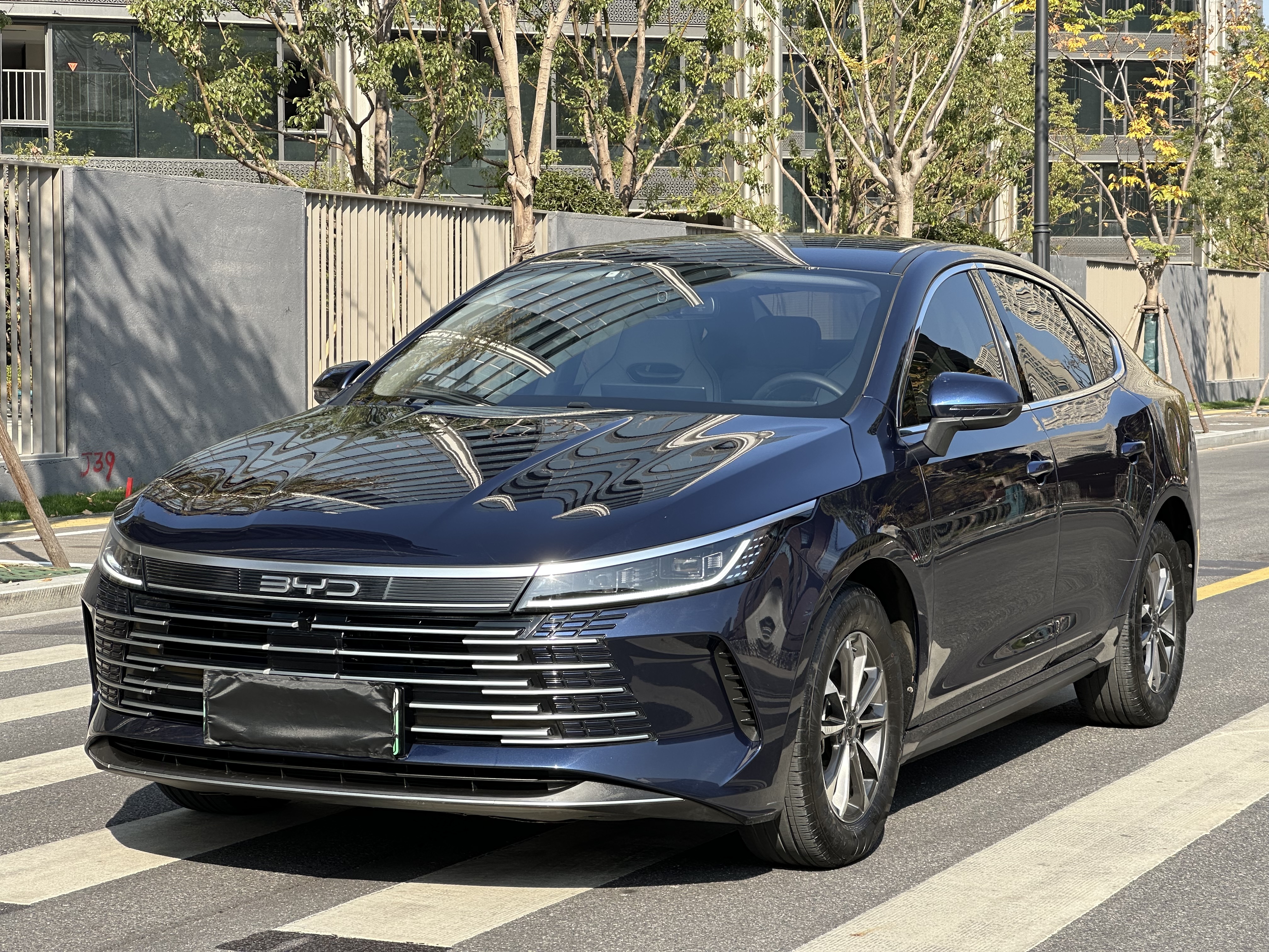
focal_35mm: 77
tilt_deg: -3.0
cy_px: 476
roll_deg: -0.1
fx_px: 2823
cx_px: 634
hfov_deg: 25.3
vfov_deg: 19.1
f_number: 2.8
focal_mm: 9
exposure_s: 1/346
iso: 32
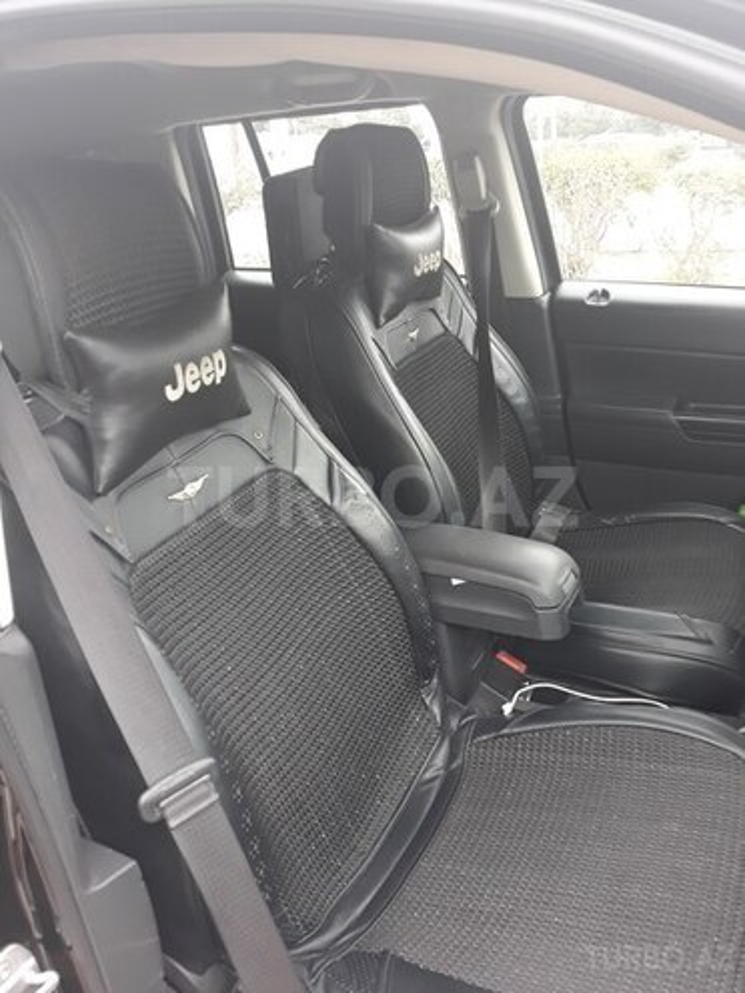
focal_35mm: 27
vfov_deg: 65.3
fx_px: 775
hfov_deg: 51.4
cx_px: 372
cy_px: 496
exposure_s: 1/50
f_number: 1.7
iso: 80
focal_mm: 3.71
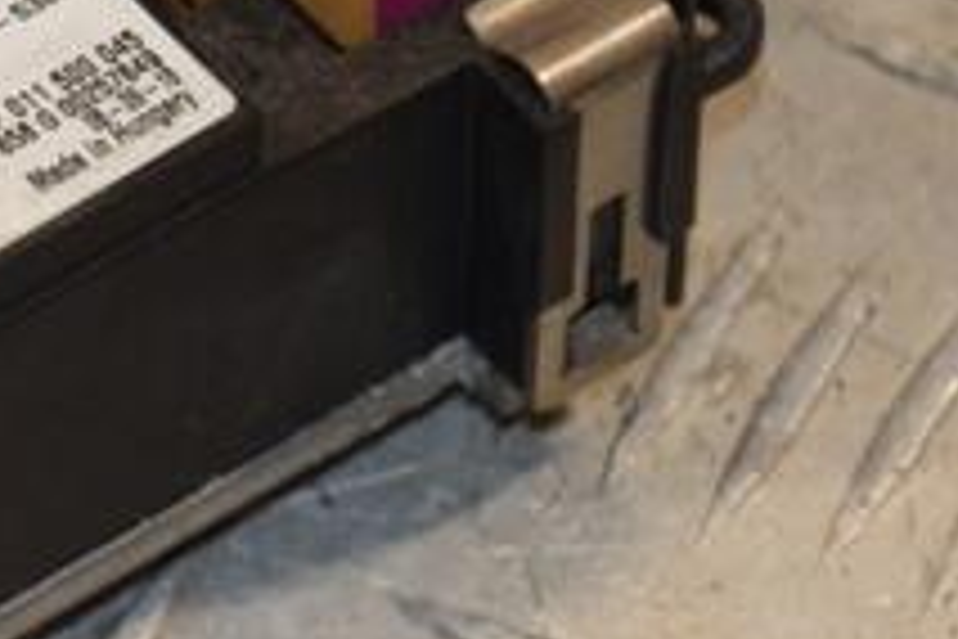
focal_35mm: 444
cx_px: -207
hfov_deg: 4.6
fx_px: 11825
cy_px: 220
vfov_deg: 3.1
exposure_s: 1/200
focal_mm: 105
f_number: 6.3
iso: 800
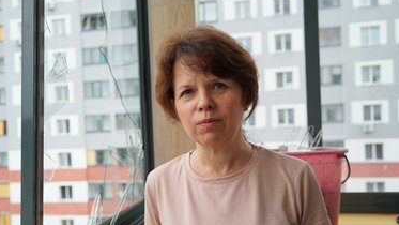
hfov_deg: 55.3
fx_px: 381
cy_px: 131
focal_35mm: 36
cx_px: 189
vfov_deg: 32.8
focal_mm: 32
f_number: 4.5
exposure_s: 1/200
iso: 100
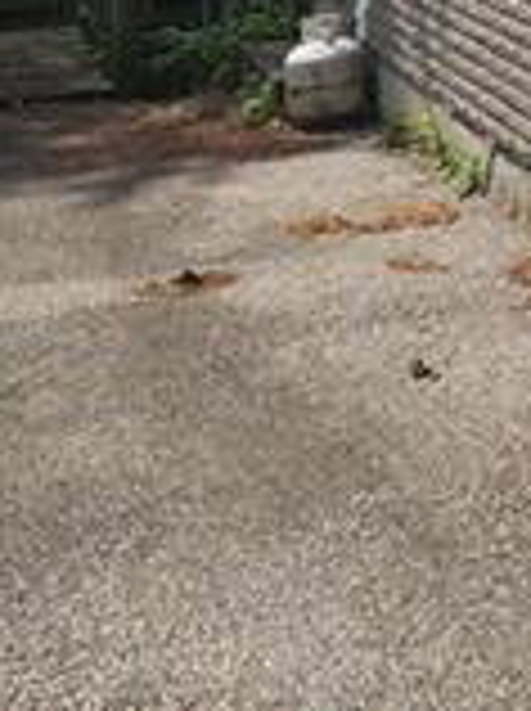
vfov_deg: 15.4
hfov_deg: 11.3
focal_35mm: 112
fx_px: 2297
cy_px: -518
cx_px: 1210
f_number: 1.8
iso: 12
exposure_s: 1/992
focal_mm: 6.4
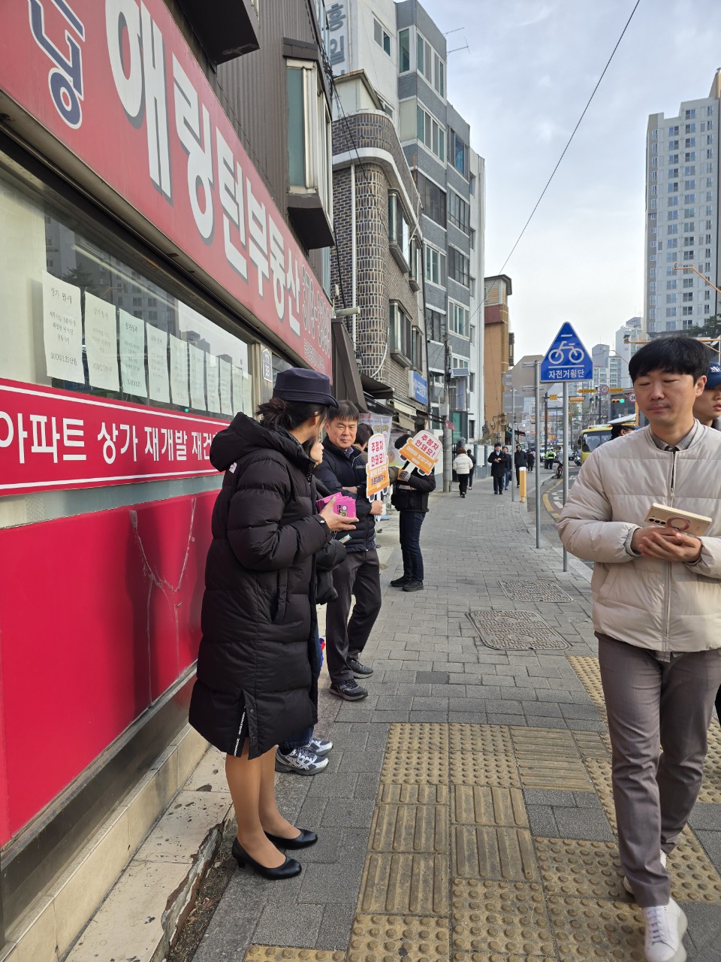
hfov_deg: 58.9
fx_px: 639
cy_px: 481
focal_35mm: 23
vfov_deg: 73.9
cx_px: 360
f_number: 1.7
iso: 12
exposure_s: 1/186
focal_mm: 6.3
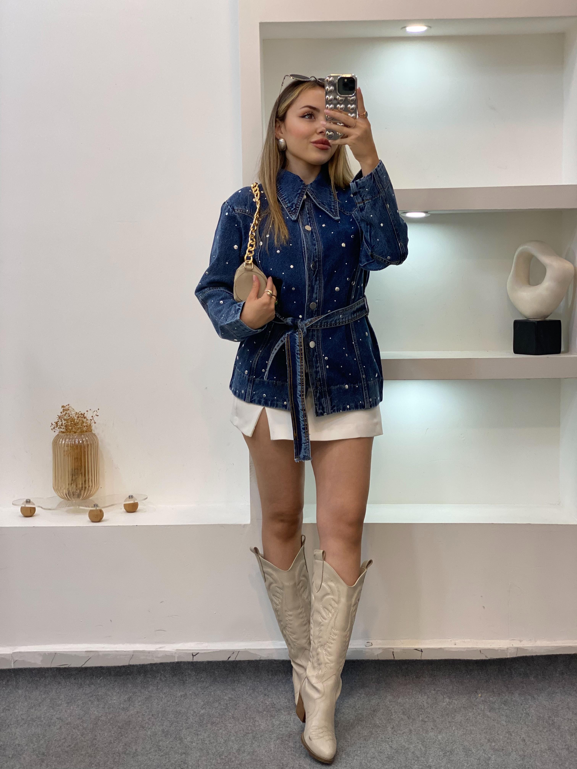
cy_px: 384
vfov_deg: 36.8
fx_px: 1156
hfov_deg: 28.0
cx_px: 288
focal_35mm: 52
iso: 80
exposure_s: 1/100
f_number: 2
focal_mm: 6
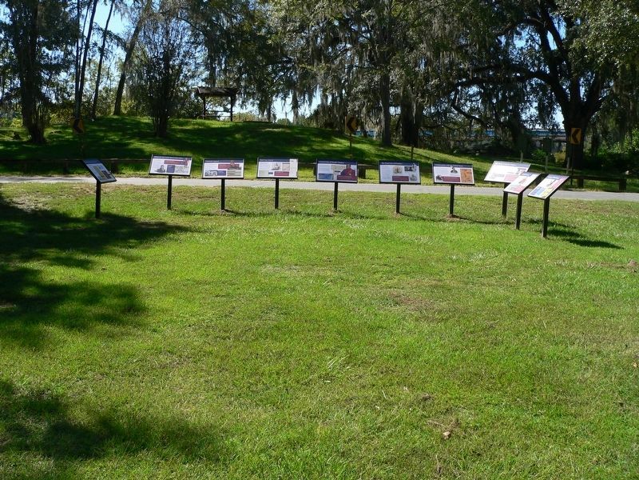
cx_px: 320
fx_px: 665
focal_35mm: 36
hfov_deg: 51.4
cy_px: 240
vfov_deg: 39.7
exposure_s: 1/400
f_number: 4
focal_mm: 6
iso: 80
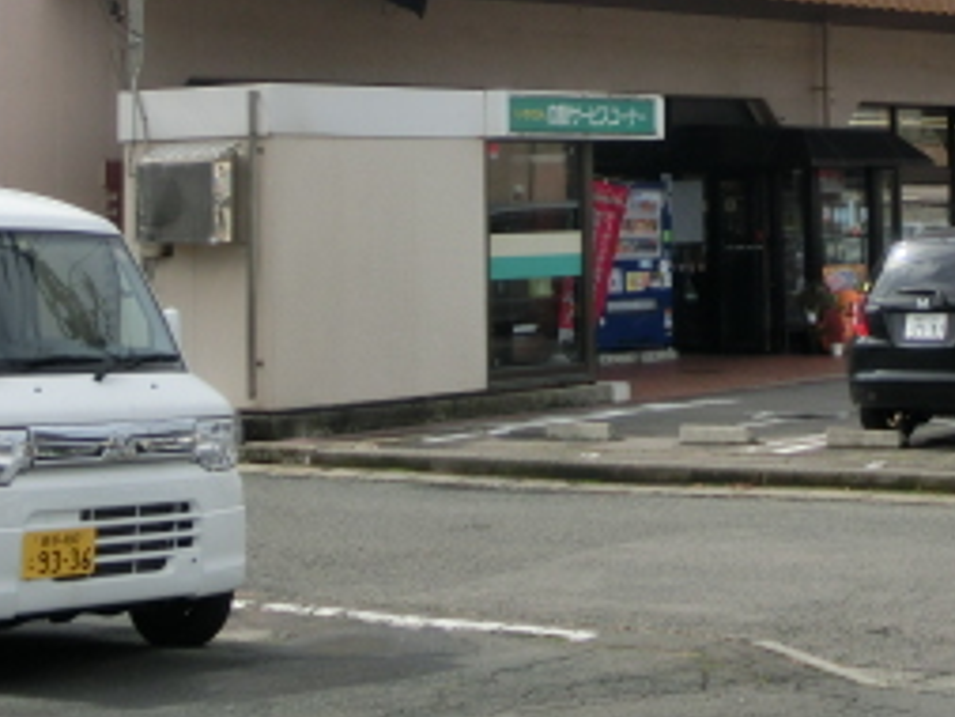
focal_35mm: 96
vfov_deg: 15.0
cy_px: -87
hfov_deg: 20.1
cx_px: 815
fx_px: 2650
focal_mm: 6.67
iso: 80
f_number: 3.9
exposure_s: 1/1000
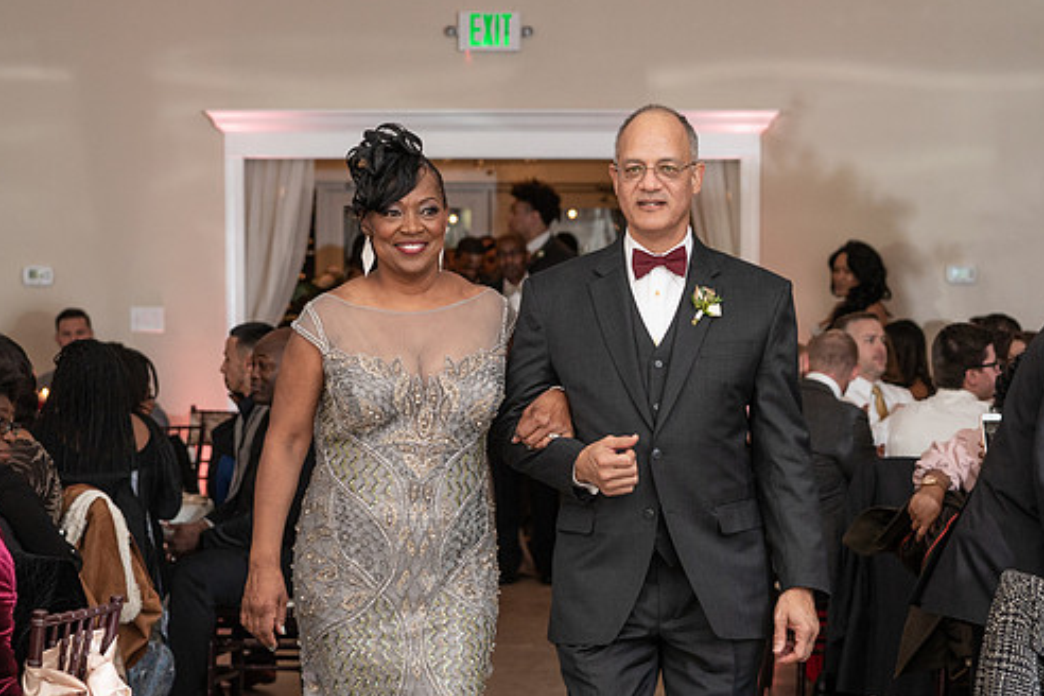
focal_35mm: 113
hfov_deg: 18.1
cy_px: 340
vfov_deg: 12.1
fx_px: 3277
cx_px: 571
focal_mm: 71
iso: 800
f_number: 4
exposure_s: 1/200
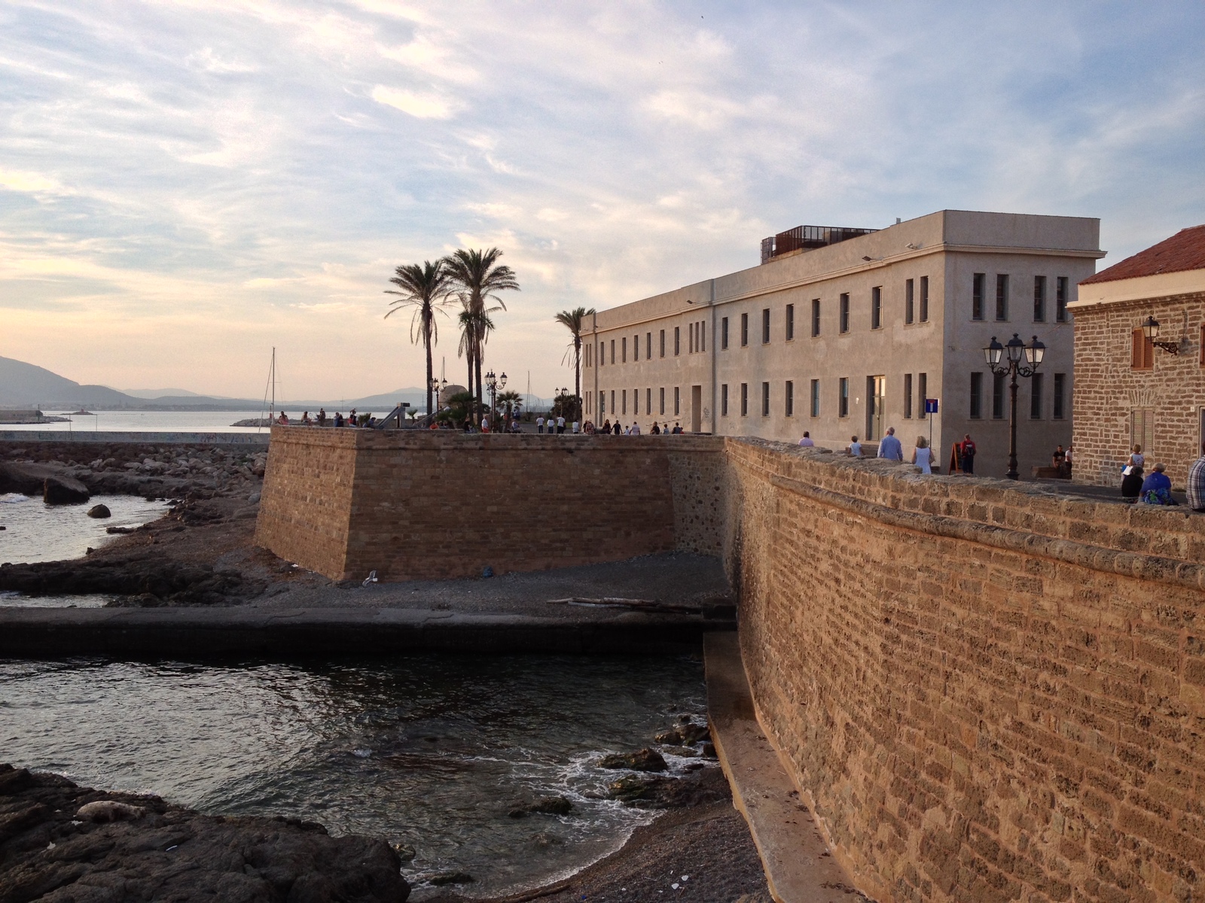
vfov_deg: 40.7
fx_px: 1218
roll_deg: +0.0
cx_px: 602
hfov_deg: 52.6
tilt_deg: -5.2
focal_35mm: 35
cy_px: 452
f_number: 2.4
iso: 50
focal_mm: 4.28
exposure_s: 1/484
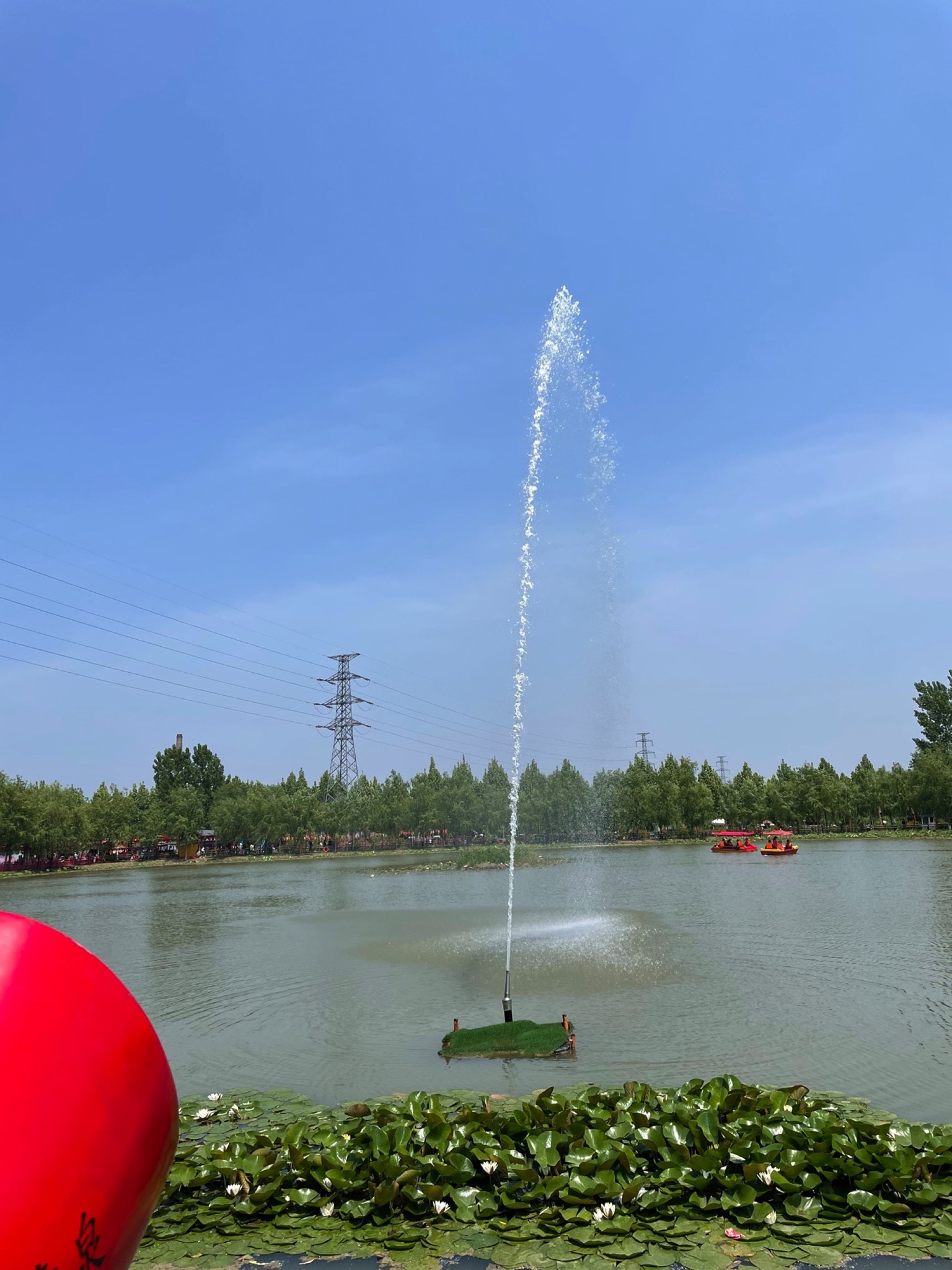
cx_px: 476
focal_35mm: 26
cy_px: 635
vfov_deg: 67.3
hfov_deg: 53.1
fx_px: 953
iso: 32
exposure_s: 1/5051
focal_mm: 4.2
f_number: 1.6
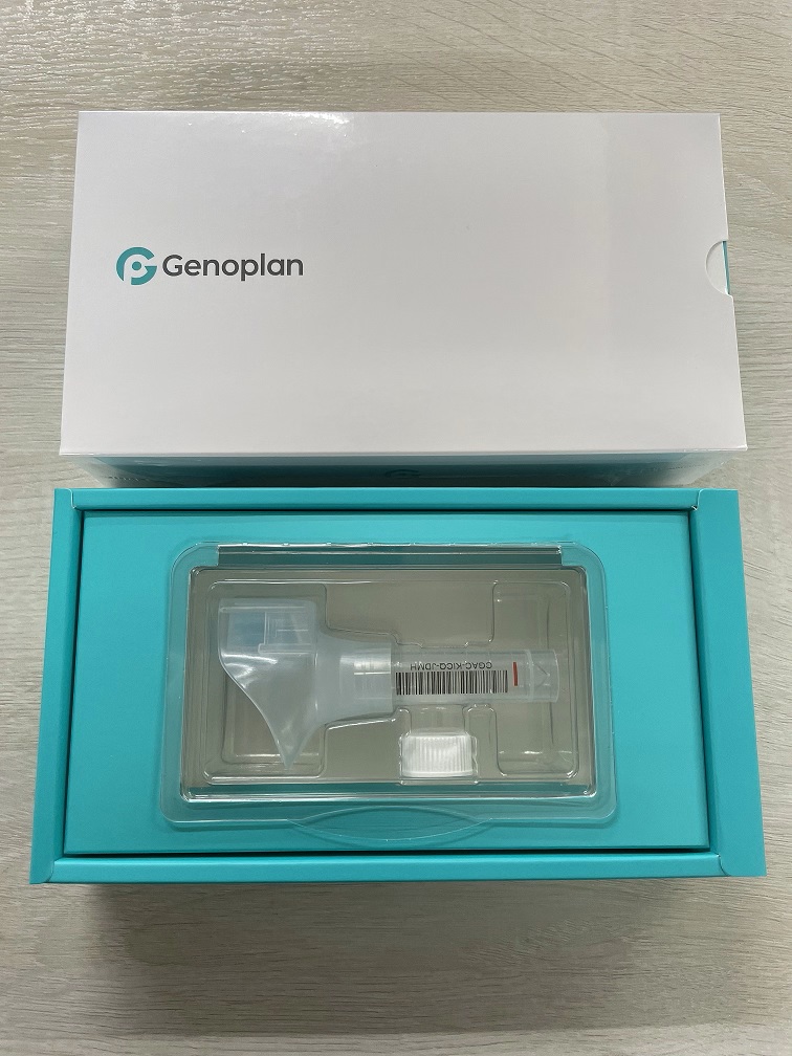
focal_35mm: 26
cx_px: 396
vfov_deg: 67.3
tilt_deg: -80.2
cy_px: 528
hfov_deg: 53.1
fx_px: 793
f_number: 1.6
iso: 100
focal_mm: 4.2
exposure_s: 1/100
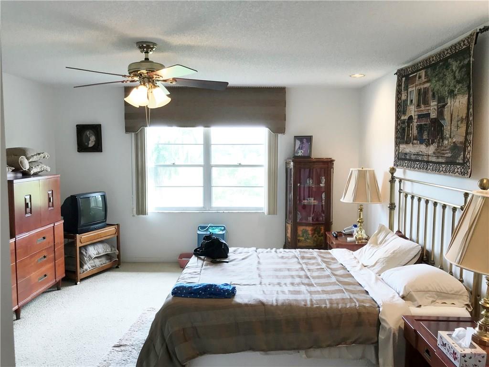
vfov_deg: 49.7
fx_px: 396
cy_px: 184
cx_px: 244
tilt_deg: -4.7
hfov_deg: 63.4
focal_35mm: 28
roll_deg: -0.2
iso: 25
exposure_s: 1/60
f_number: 1.8
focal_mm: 3.99
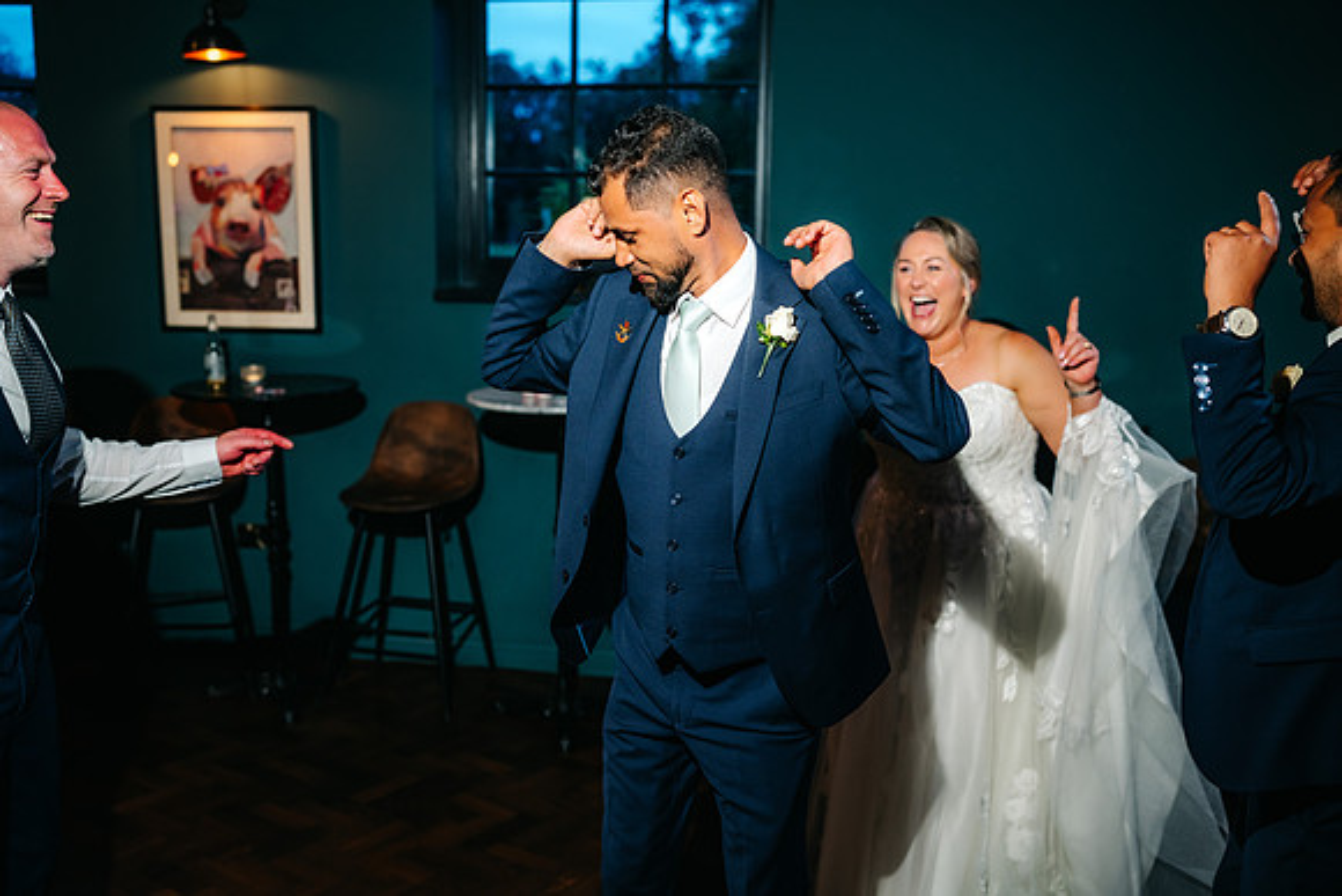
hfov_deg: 54.4
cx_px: 671
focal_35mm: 35
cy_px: 448
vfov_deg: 37.9
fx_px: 1305
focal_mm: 35
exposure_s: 1/200
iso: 400
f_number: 2.2
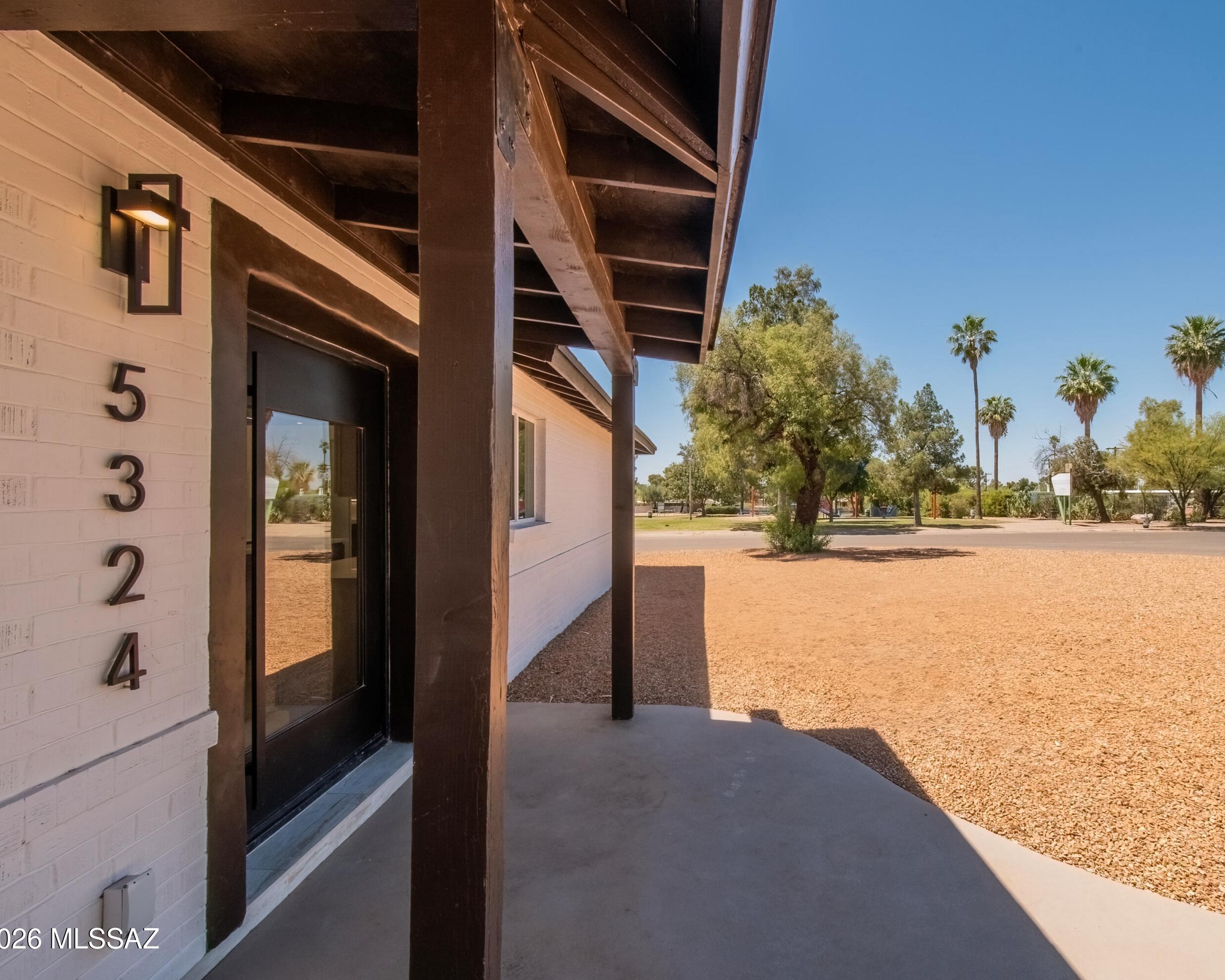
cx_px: 697
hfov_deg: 89.1
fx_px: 616
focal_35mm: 17
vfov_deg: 77.0
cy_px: 491
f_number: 22
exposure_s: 1/30
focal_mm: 10
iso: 200
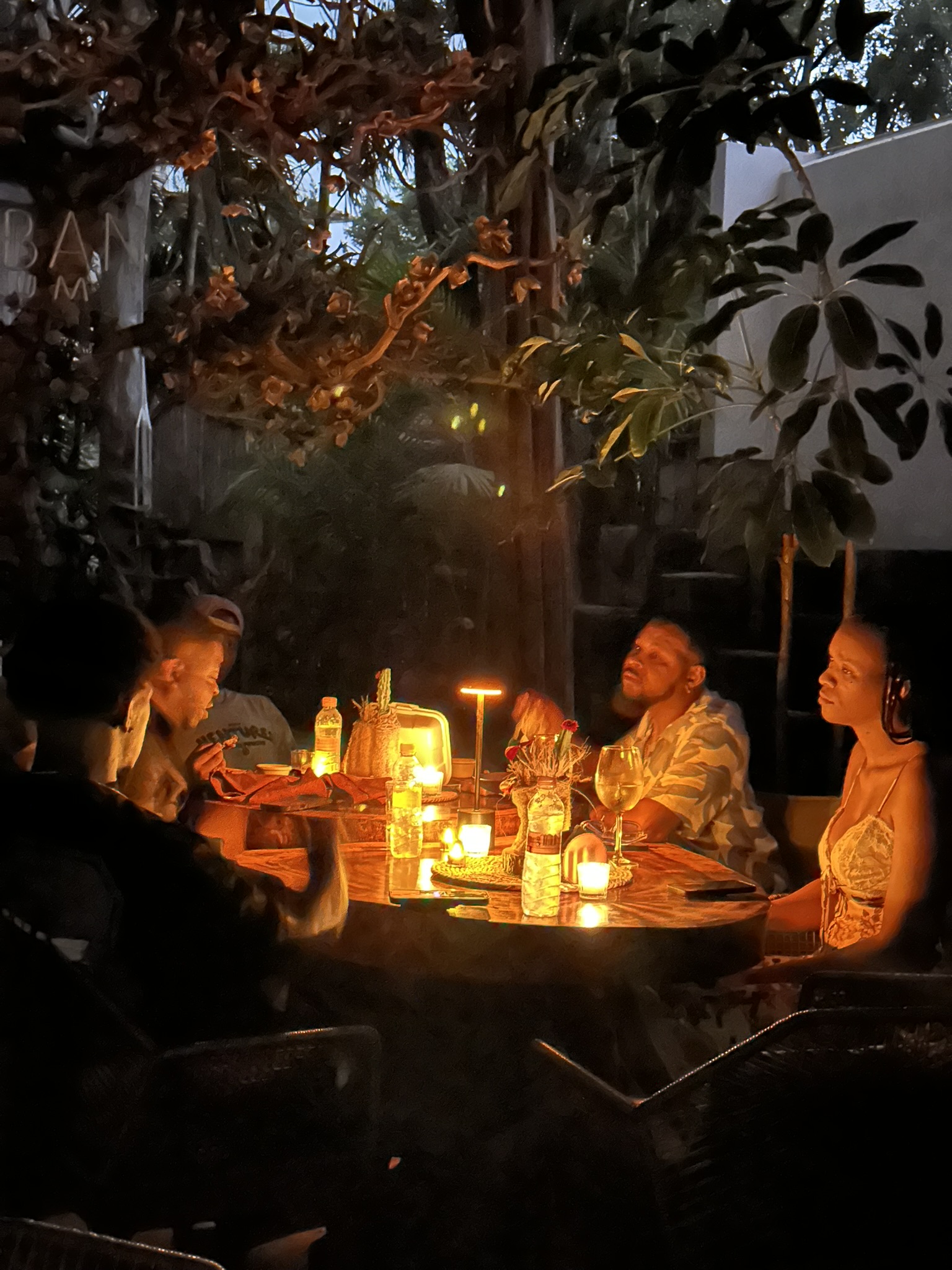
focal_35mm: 48
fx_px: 1760
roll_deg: -2.6
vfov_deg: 39.7
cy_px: 635
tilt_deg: -1.7
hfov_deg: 30.3
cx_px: 476
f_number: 1.78
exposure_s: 1/5
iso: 4000
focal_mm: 6.86
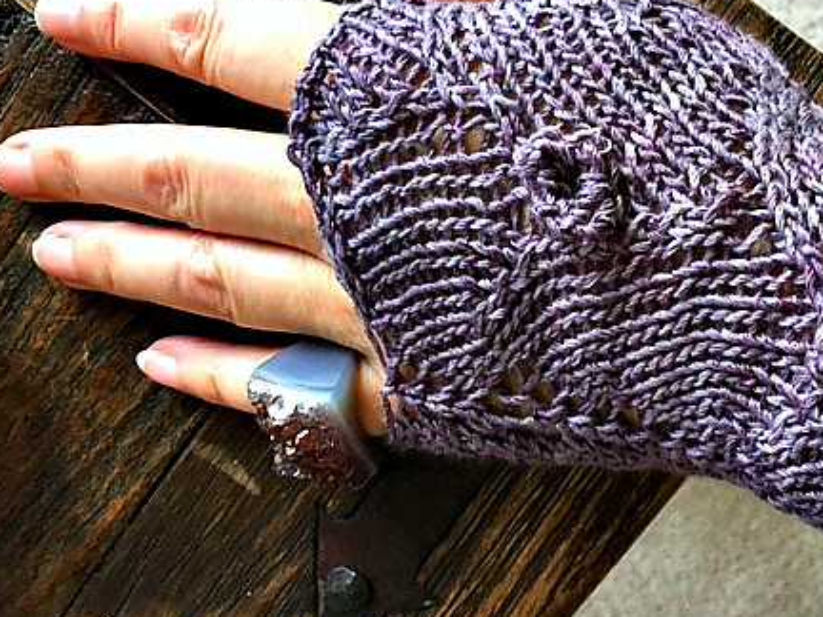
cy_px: 307
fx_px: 1022
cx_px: 602
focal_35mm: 43
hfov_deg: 42.7
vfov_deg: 33.6
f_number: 2.2
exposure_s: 1/15
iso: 32
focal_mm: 4.15
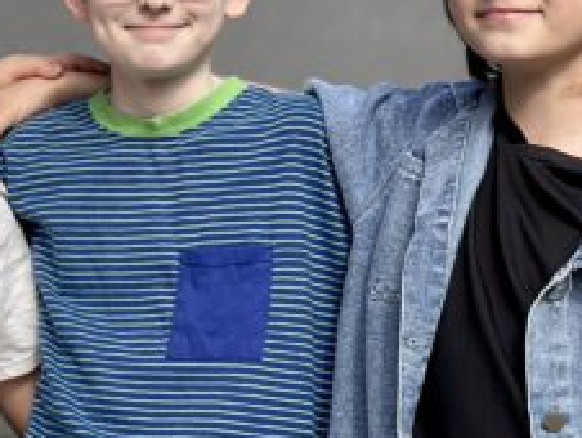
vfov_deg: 9.1
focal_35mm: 163
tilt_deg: +5.3
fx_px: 2743
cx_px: 8
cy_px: 100
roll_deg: -1.9
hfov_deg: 12.0
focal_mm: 6.86
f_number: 1.78
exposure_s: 1/2532
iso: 80
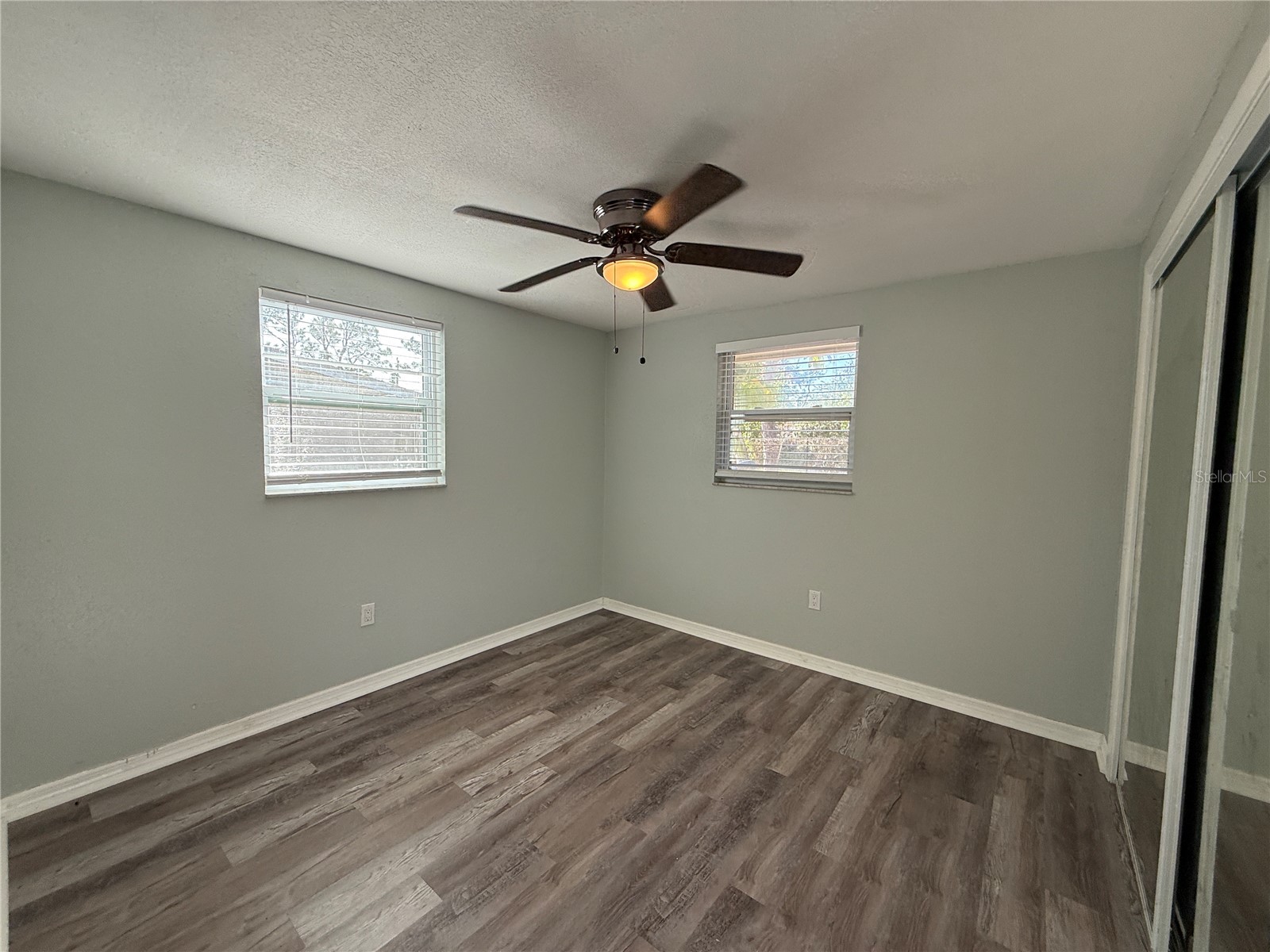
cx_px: 635
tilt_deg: -4.0
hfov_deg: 102.1
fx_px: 514
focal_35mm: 14
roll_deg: -0.5
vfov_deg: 85.7
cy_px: 476
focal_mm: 2.22
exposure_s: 1/119
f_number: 2.2
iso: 64
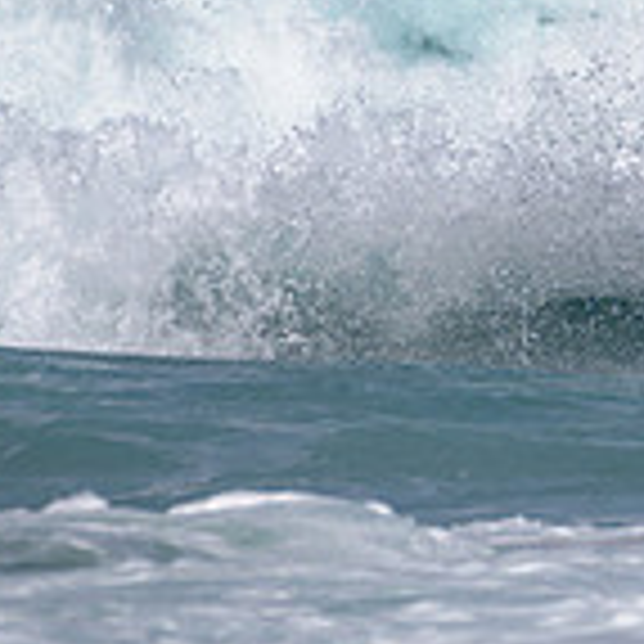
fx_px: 44475
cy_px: 8
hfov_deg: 0.8
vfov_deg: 0.8
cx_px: 1170
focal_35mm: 2113
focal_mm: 500
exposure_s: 1/2000
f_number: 5.6
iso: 72
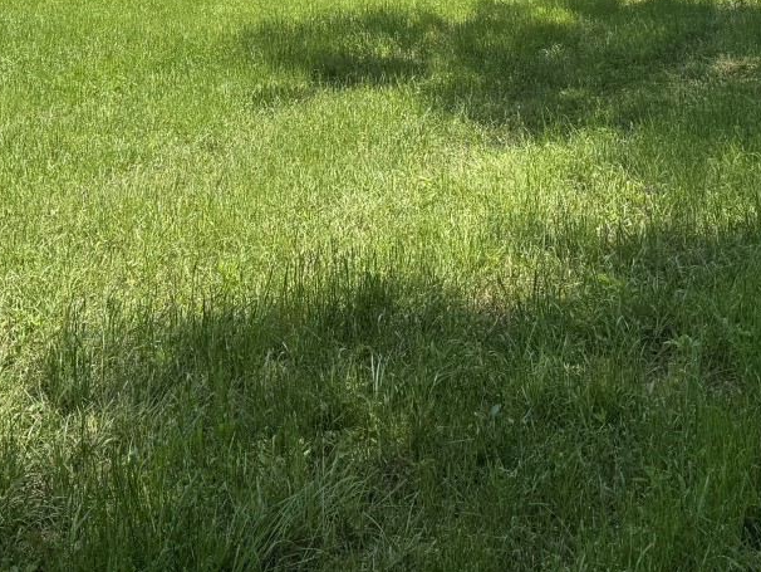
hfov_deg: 33.7
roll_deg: +0.8
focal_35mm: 57
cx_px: 304
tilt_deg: -7.5
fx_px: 1254
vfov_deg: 23.6
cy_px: -102
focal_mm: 6.76
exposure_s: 1/1980
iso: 80
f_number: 1.78
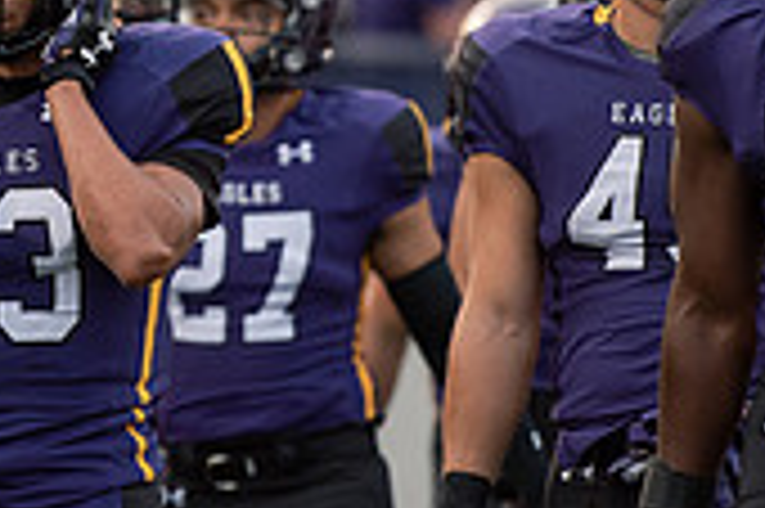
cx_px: 81
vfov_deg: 2.0
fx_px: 14499
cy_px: 61
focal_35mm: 683
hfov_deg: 3.0
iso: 1250
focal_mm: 200
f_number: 3.2
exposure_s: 1/800
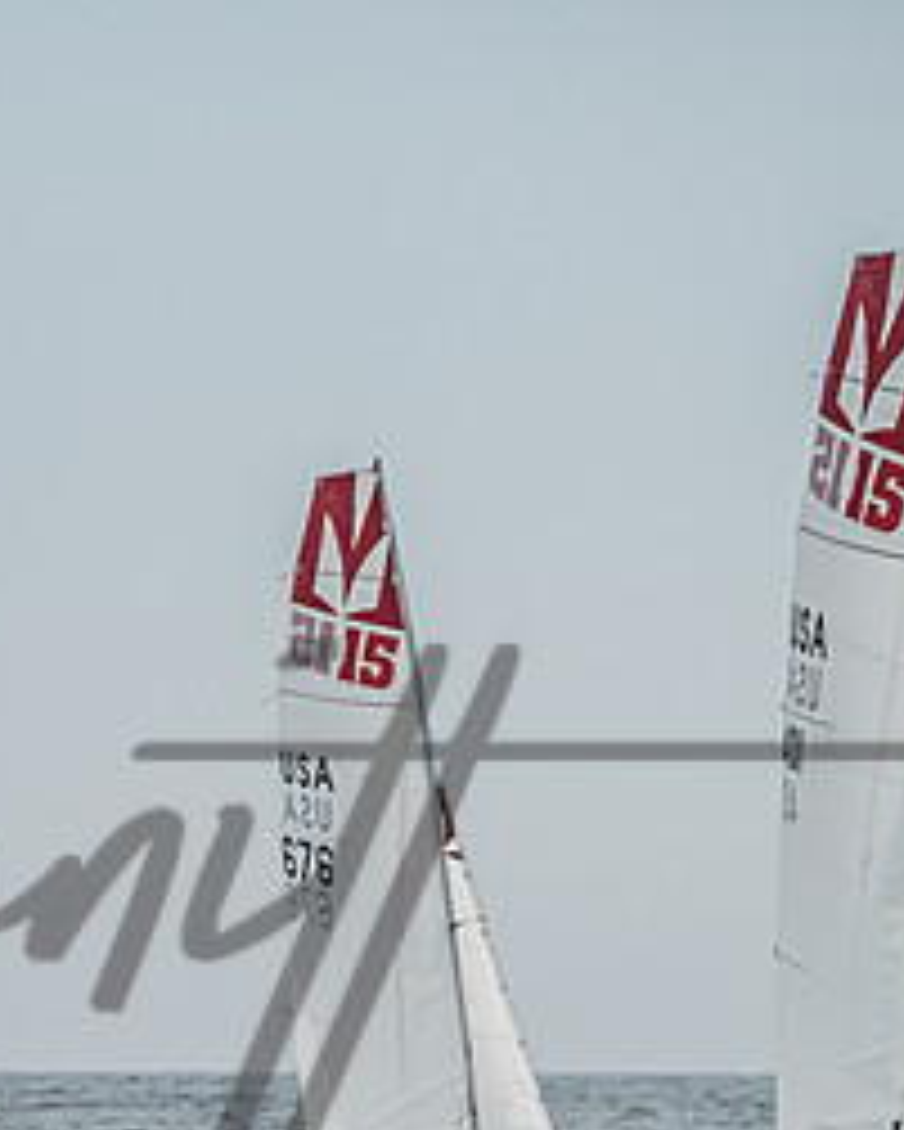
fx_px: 20221
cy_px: 970
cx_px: -12
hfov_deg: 2.6
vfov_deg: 3.2
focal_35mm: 605
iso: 320
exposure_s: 1/3200
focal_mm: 240
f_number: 8
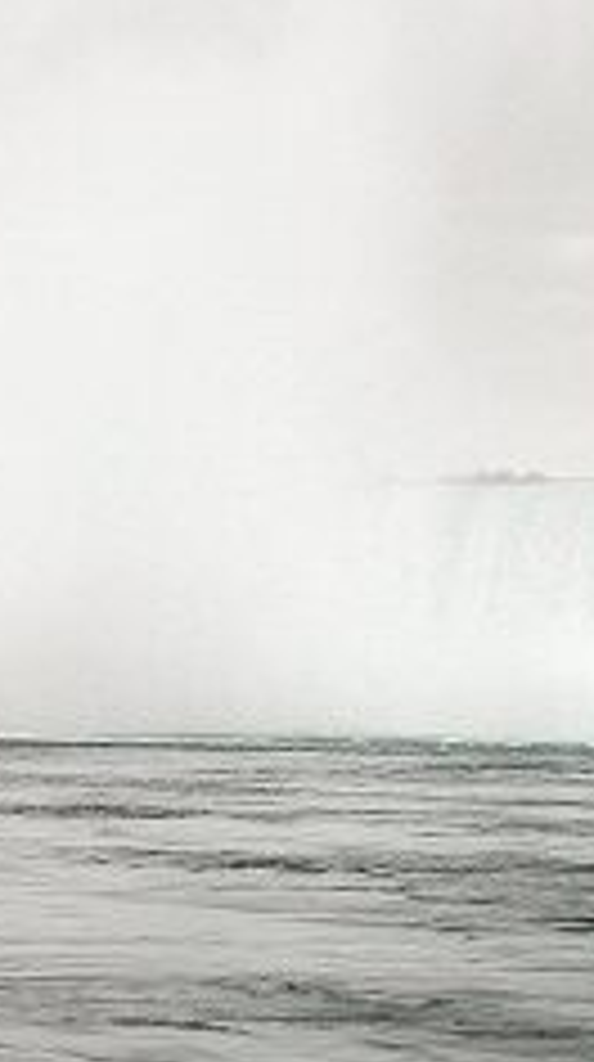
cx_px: 220
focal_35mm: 90
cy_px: 778
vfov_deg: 23.5
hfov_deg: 13.4
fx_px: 2531
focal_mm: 8
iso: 100
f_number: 7.6
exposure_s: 1/191
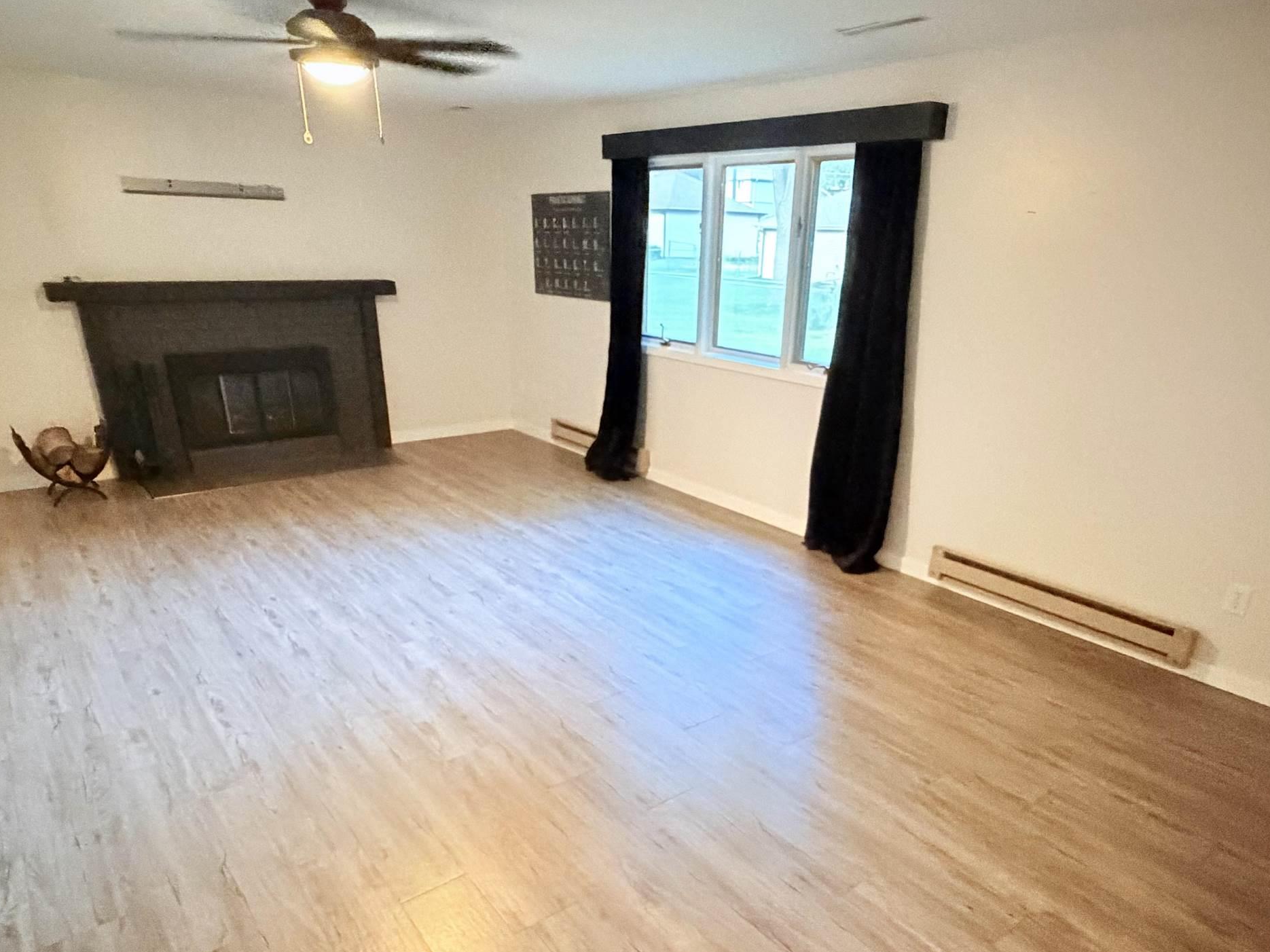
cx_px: 680
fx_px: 844
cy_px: 604
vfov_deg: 58.0
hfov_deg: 73.8
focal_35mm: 23
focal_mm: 2.22
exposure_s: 1/30
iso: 1250
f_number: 2.2
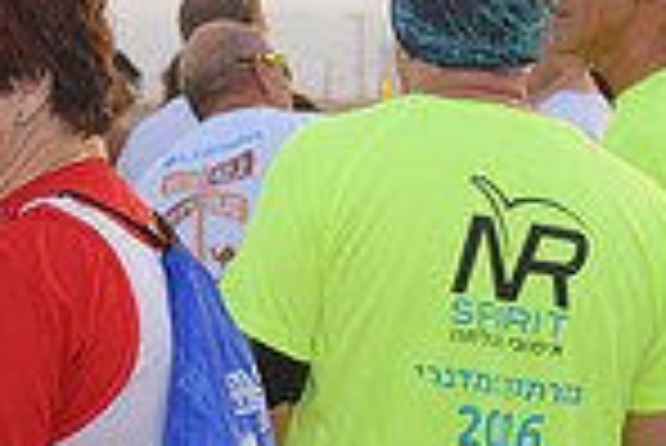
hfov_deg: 14.1
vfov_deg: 9.7
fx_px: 2611
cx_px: -140
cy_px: 160
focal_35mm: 141
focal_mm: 36
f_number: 5
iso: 200
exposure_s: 1/200
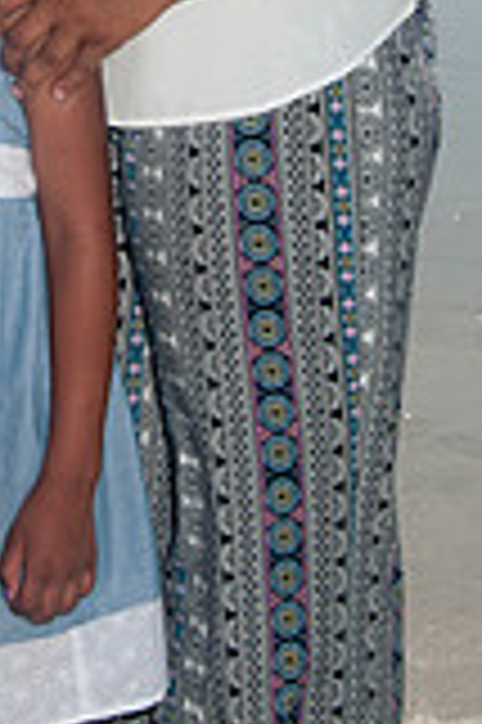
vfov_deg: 10.0
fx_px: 4045
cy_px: -243
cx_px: 128
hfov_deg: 6.8
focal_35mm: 201
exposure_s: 1/250
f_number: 11
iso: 100
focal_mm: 48
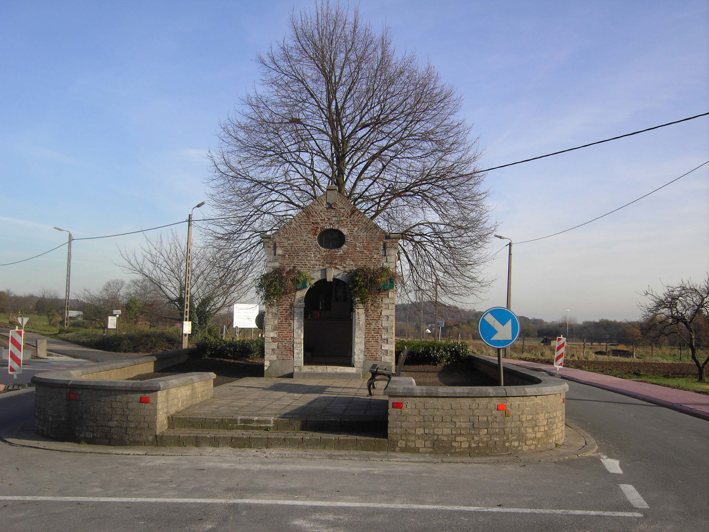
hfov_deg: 52.6
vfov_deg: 40.7
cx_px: 354
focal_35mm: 35
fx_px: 717
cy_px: 266
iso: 50
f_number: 5.6
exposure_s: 1/200
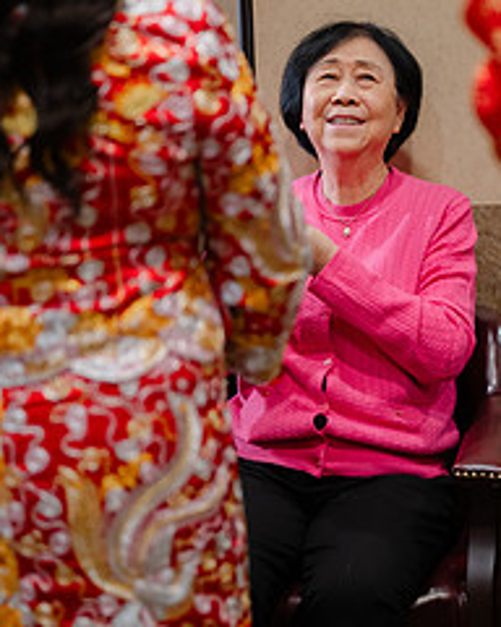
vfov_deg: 21.7
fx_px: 1631
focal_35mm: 88
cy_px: 337
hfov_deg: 17.4
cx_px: 331
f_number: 1.8
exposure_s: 1/125
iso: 640
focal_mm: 50
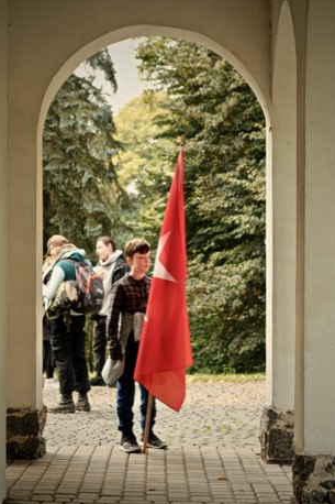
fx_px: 1215
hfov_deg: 15.7
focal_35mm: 87
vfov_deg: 23.4
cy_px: 262
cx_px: 172
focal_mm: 55
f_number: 4
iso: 400
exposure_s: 1/160
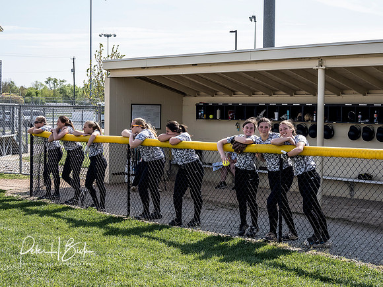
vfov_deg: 23.7
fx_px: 686
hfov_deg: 31.2
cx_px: 192
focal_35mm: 62
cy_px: 144
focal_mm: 31
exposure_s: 1/1250
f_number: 5.6
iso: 640
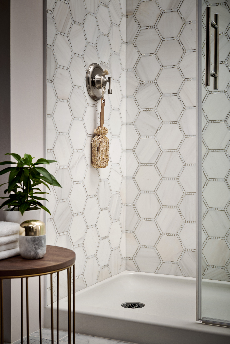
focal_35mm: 55
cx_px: 115
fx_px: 527
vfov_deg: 36.2
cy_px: 172
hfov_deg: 24.6
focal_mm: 55
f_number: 6.3
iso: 200
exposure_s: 1
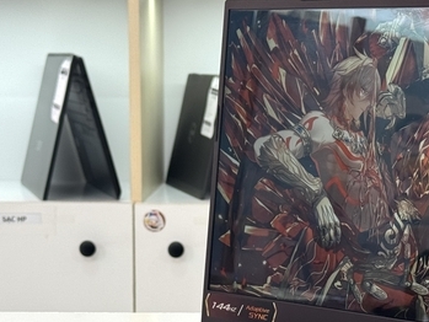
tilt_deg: -8.6
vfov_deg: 13.4
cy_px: 248
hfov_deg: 17.8
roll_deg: +0.5
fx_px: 1364
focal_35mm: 110
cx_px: 311
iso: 64
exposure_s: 1/121
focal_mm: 6.76
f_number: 1.78
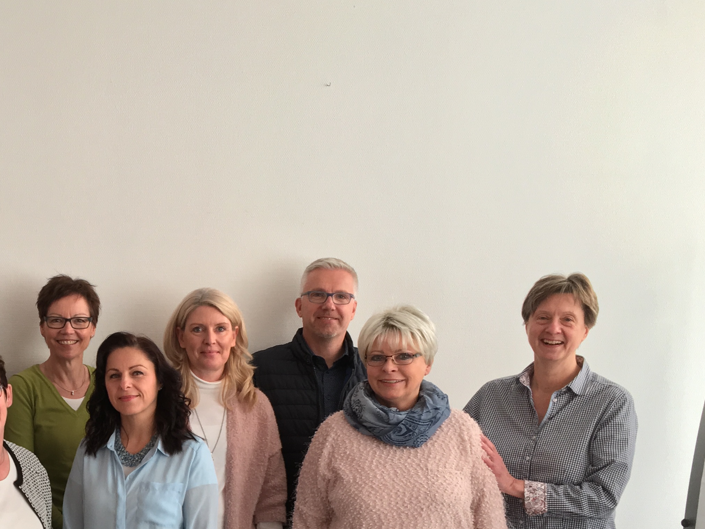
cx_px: 27
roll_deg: -0.2
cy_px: 479
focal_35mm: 58
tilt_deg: -8.2
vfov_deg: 24.5
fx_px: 1181
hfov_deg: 31.2
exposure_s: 1/100
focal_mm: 4.15
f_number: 2.2
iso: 40
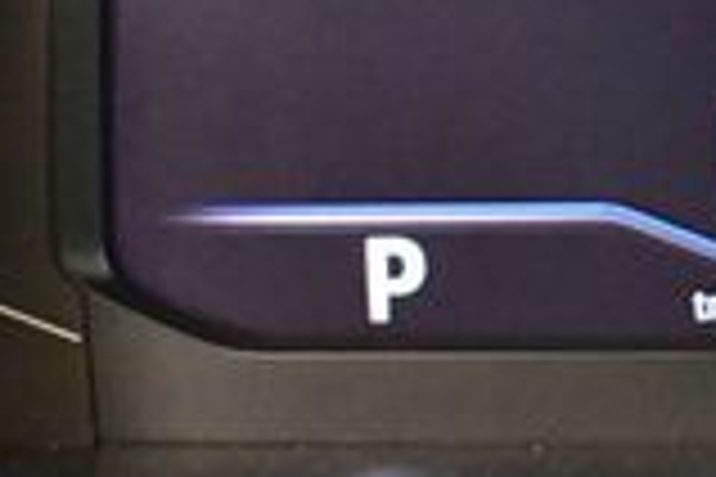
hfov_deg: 11.6
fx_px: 3361
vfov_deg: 8.1
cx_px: 1103
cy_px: 45
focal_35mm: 169
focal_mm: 21
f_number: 3.8
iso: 9000
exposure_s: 1/60
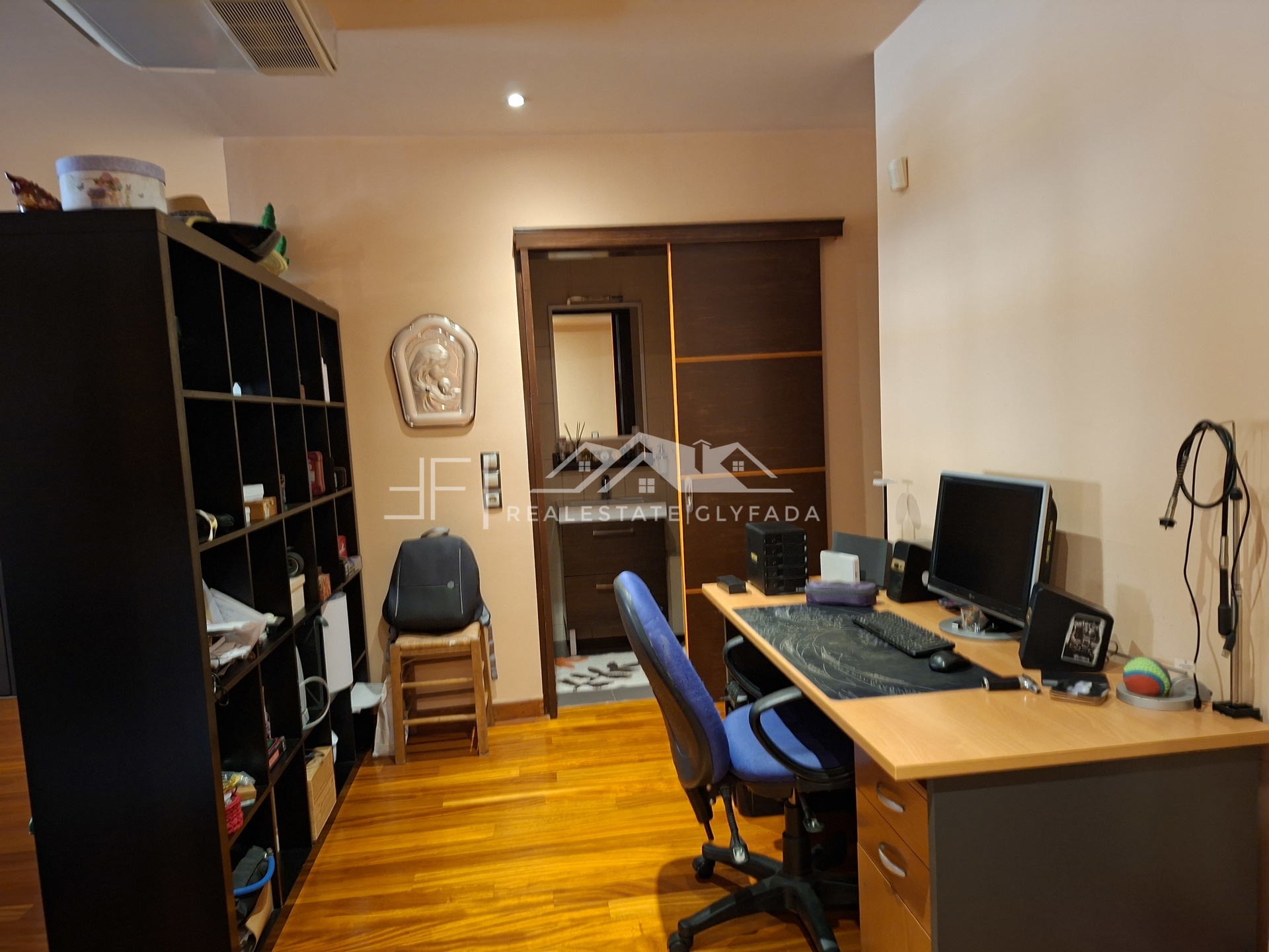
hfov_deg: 73.9
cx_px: 634
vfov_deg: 58.9
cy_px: 476
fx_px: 843
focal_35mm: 23
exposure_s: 1/24
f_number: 1.8
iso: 500
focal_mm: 5.54
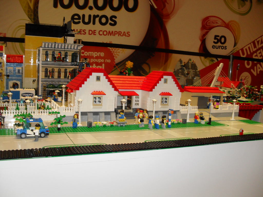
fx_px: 266
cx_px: 132
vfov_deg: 40.7
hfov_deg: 52.6
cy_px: 98
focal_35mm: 35
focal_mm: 6.3
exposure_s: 1/45
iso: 200
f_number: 3.2
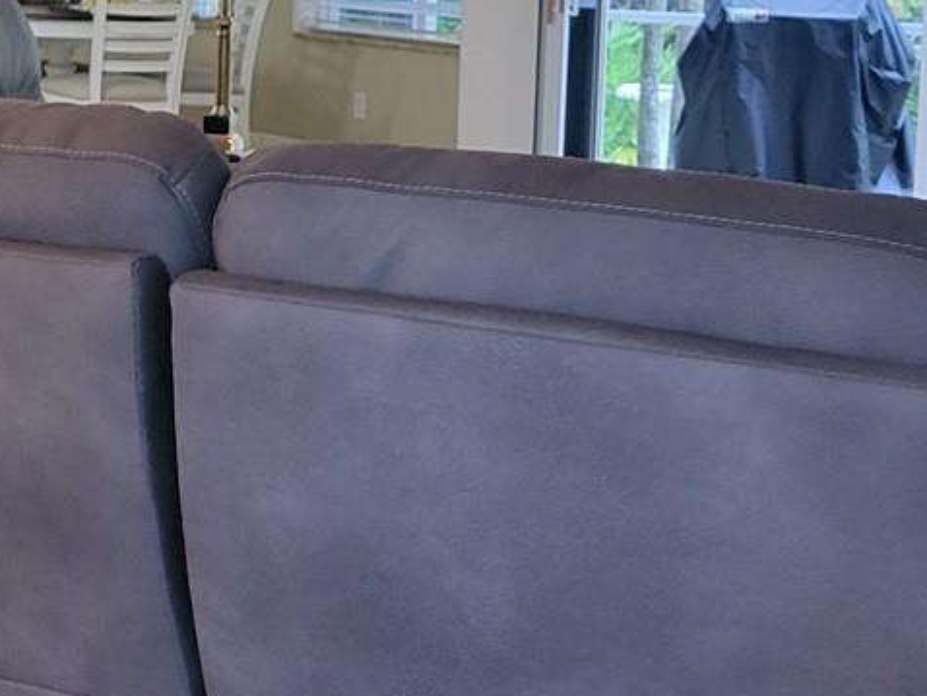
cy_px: -4
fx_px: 2331
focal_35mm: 87
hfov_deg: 19.7
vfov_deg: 16.6
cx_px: -432
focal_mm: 5.4
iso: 320
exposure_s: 1/40
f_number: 1.8
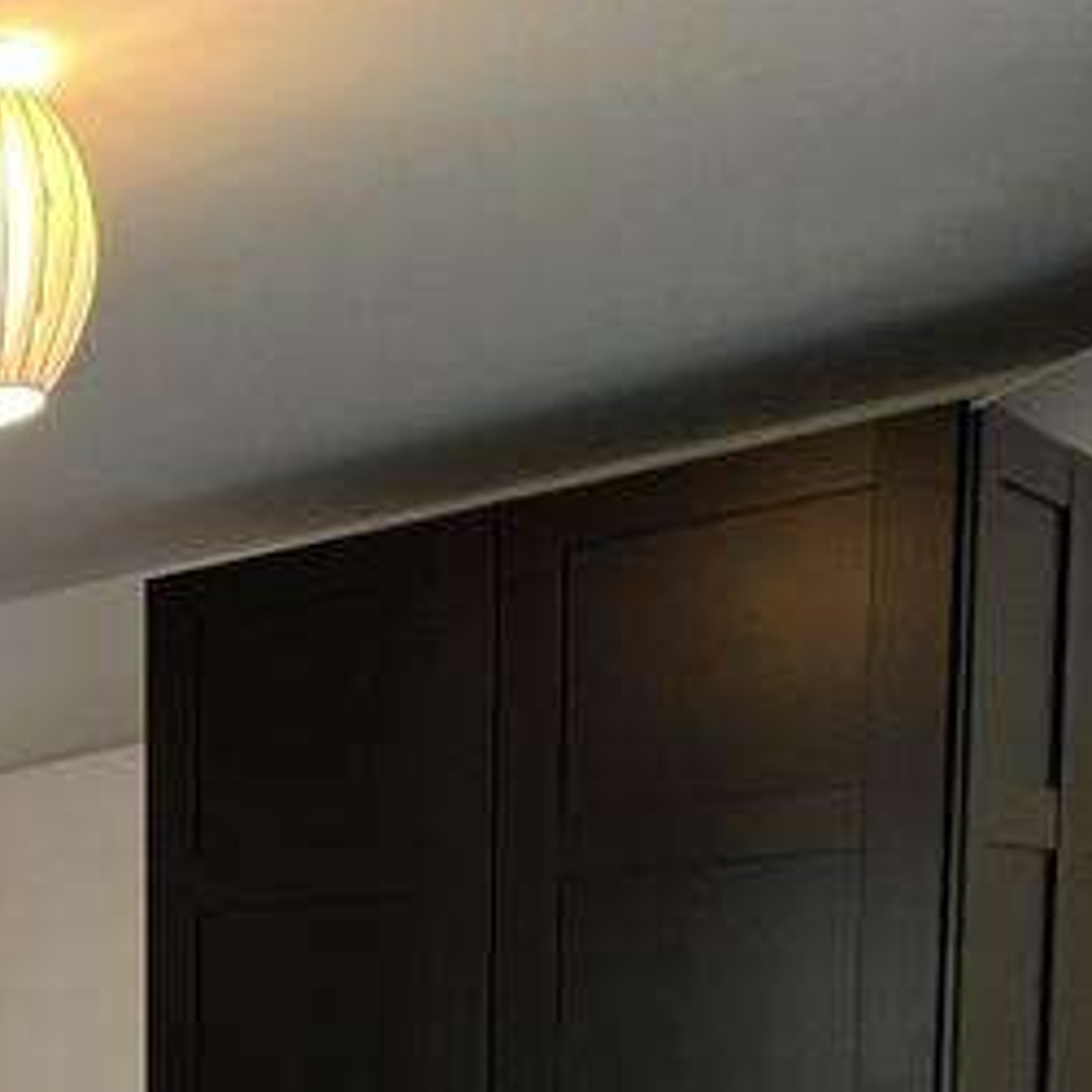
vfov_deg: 27.4
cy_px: 1310
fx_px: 1963
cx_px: -770
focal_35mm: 55
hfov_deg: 22.1
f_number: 1.8
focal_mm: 1.57
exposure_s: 1/50
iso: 125
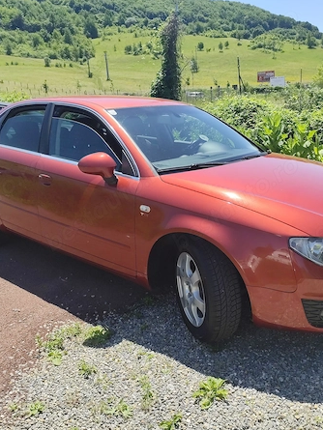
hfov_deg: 45.3
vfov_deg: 58.3
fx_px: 385
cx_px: 184
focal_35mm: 31
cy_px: 216
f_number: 1.65
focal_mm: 6.19
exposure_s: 1/997
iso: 50
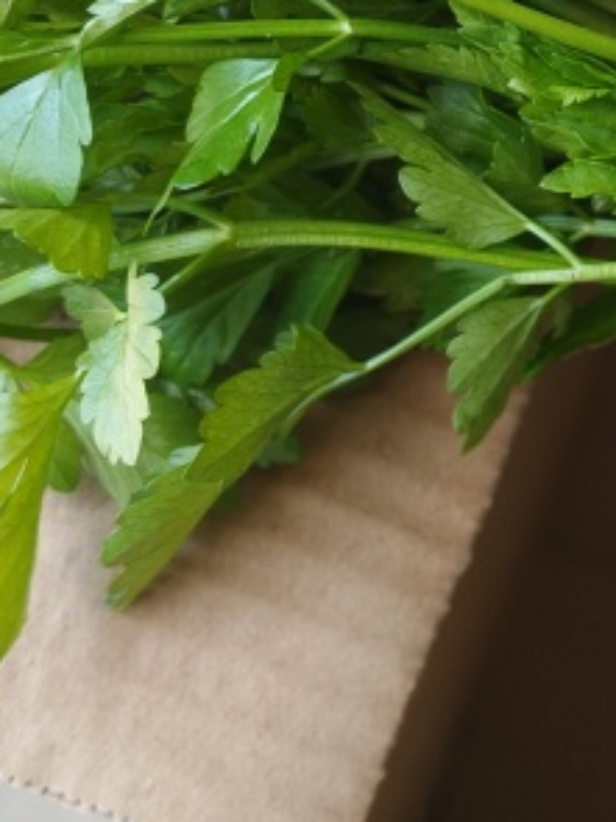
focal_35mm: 94
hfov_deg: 15.1
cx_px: 780
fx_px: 2232
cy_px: 52
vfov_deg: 20.4
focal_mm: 4.84
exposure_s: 1/177
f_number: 2.8
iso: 80
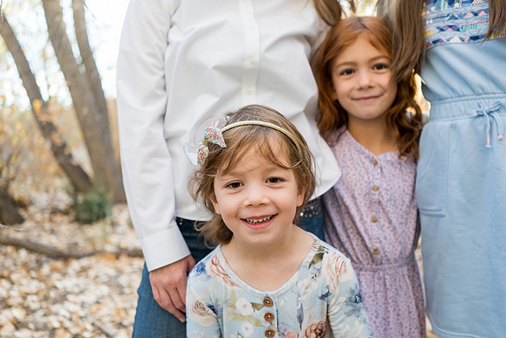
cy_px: 169
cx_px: 253
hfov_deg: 54.4
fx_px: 492
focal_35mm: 35
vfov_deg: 37.9
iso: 320
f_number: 2.8
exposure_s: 1/125
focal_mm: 35
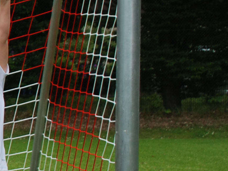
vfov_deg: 7.9
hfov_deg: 9.3
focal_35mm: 187
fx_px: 1232
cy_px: 95
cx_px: -335
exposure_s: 1/125
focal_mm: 26
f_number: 5.6
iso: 125
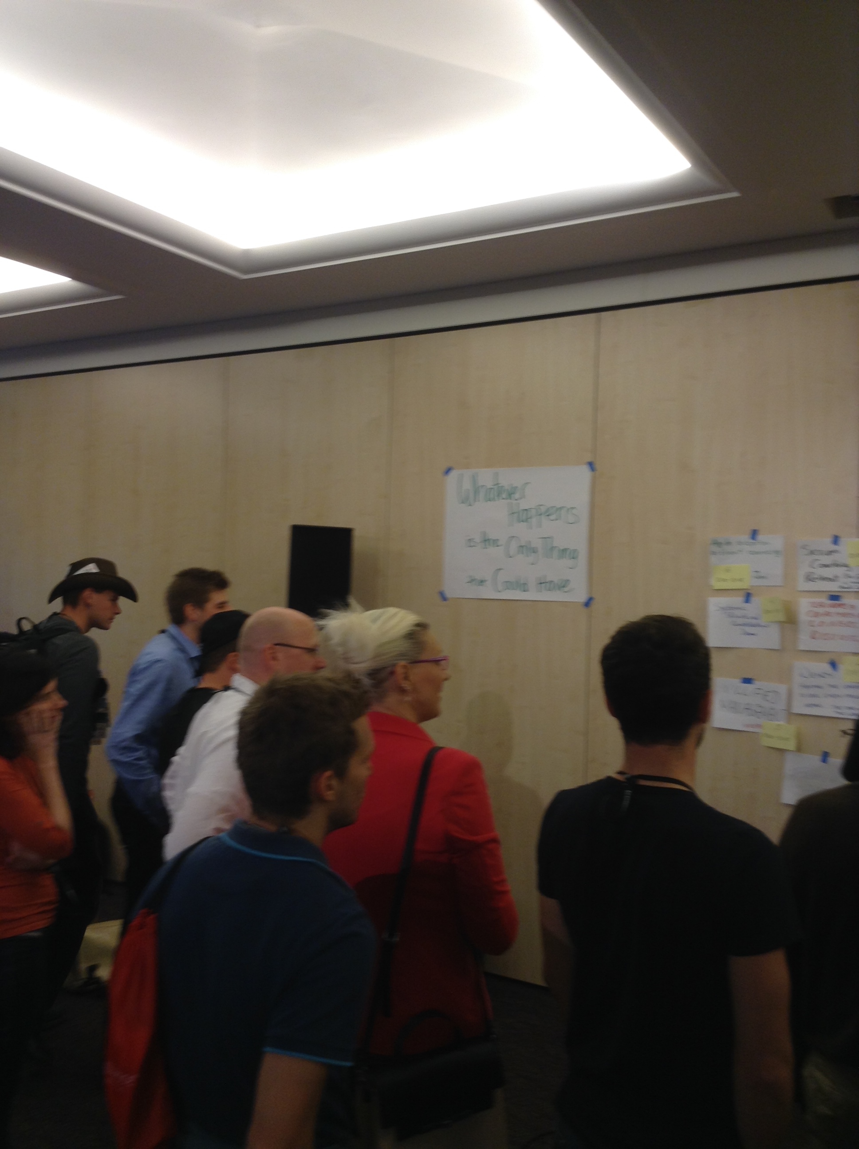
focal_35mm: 33
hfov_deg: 42.8
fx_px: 1095
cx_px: 430
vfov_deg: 55.4
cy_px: 574
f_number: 2.4
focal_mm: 3.3
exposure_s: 1/24
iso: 40
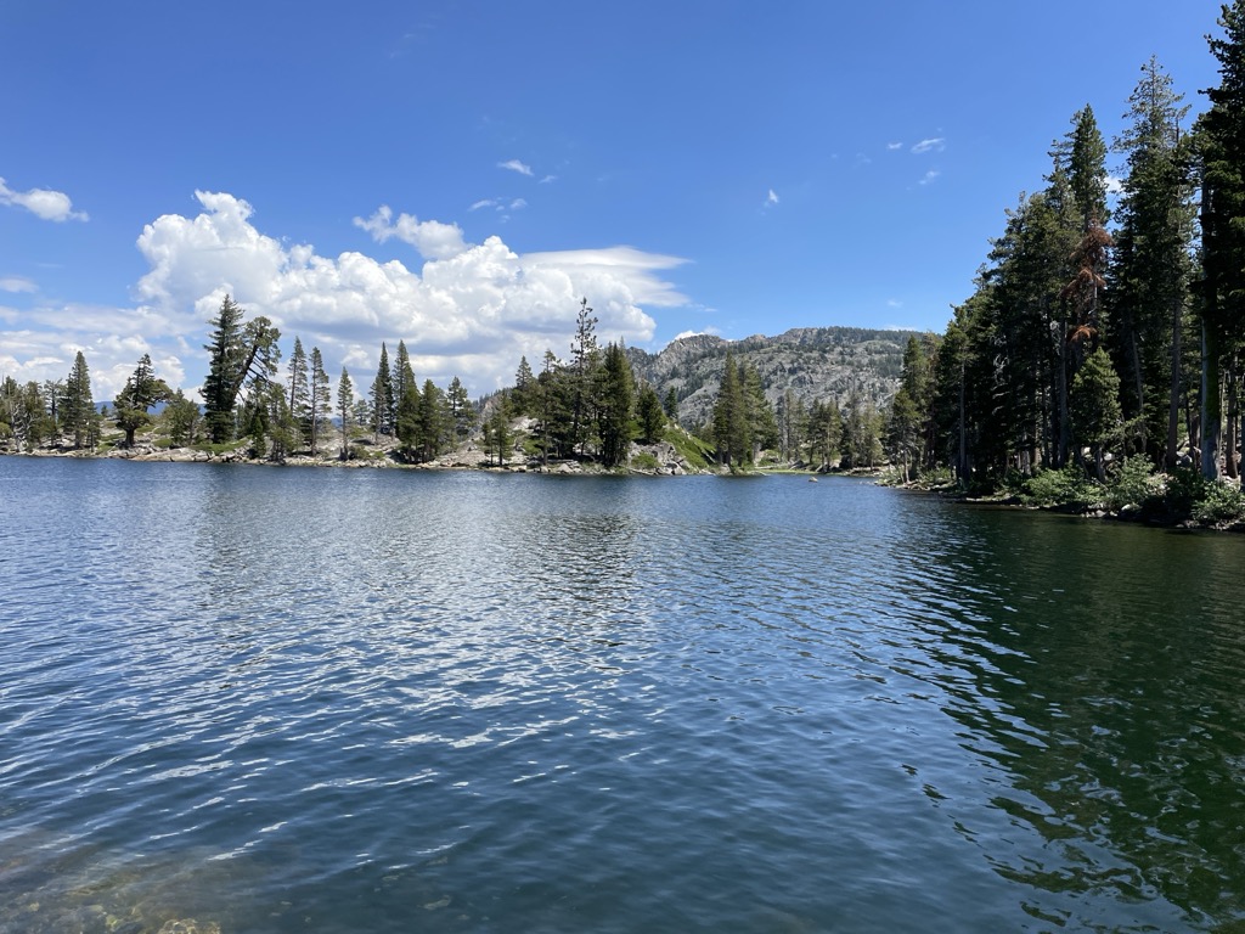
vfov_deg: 53.1
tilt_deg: +0.5
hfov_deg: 67.3
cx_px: 622
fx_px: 935
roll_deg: -0.3
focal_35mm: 26
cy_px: 467
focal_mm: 4.2
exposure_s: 1/4831
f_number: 1.6
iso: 50
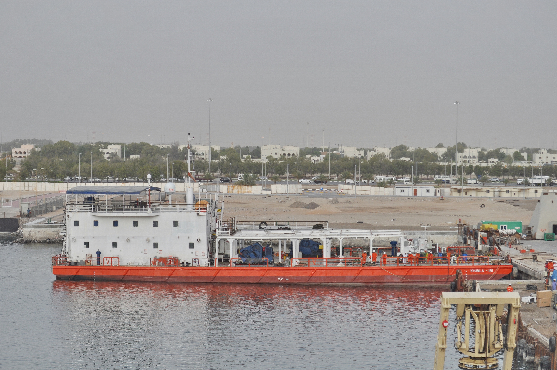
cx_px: 278
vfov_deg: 18.9
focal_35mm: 72
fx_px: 1112
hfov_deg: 28.1
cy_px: 185
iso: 200
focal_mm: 48
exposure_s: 1/160
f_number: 6.3
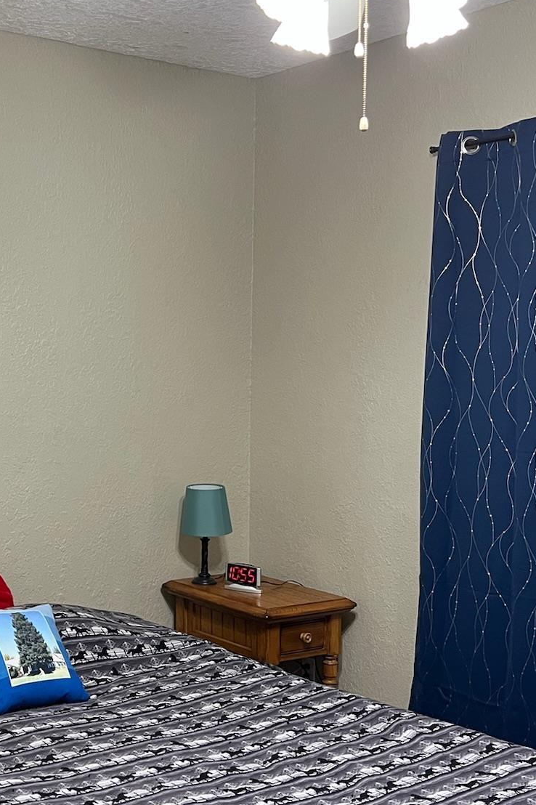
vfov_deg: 39.6
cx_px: 84
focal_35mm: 50
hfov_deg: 26.3
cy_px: 398
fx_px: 1117
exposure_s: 1/60
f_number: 1.5
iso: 200
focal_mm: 5.7
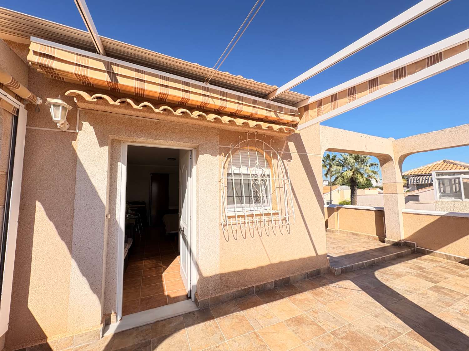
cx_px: 234
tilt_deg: +5.8
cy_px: 176
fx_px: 190
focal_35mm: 14
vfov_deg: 85.7
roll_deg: +1.4
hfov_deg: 102.1
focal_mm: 2.22
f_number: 2.2
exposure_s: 1/1048
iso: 64
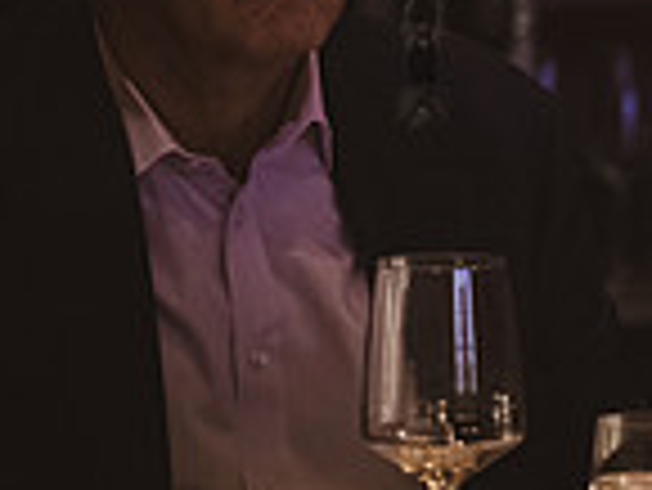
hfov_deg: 5.1
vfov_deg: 3.9
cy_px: 47
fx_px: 7258
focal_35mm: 385
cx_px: 1291
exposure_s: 1/160
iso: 12800
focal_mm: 100
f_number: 2.8
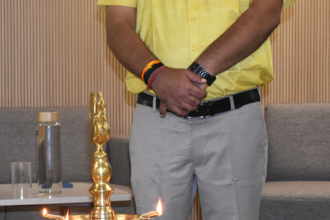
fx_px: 972
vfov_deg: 12.9
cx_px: -99
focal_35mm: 106
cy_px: 131
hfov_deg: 18.0
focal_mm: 24
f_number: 5.6
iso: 1600
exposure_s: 1/100
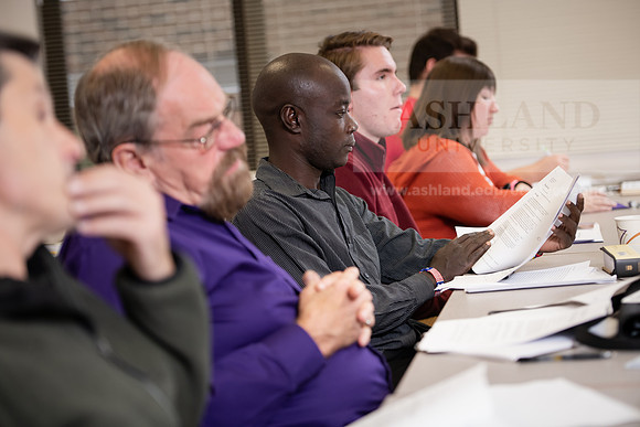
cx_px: 320
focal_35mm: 92
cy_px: 214
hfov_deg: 22.1
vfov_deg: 14.9
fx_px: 1636
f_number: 3.2
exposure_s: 1/200
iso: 800
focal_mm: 92
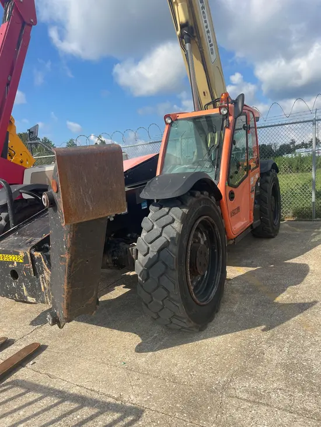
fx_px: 321
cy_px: 214
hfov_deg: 53.1
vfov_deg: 67.3
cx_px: 160
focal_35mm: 26
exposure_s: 1/3205
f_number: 1.6
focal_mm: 4.2
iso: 32
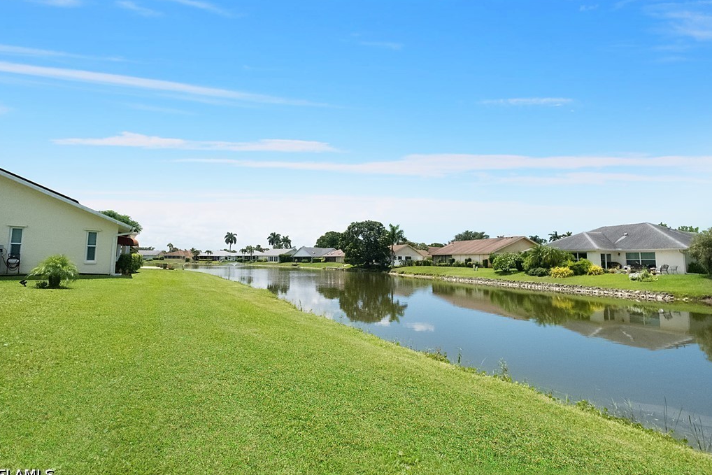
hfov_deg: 96.7
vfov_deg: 73.8
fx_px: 316
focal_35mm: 16
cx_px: 350
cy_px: 233
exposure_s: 1/3500
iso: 6400
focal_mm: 10
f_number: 11
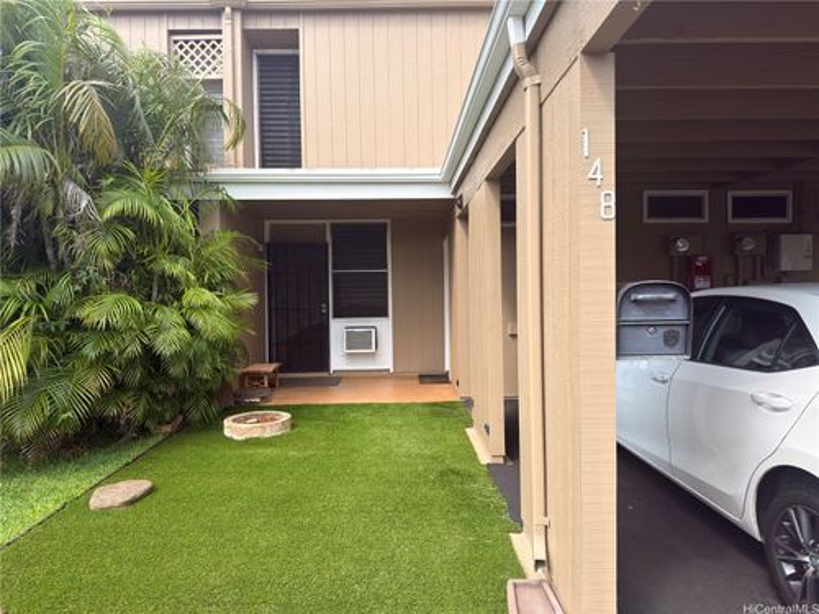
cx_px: 410
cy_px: 307
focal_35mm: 24
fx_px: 568
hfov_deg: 71.6
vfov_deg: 56.8
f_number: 1.78
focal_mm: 6.76
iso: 64
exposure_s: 1/1323
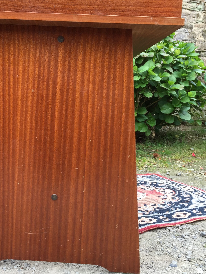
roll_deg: -1.5
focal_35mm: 42
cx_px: 74
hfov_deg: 34.1
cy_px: 127
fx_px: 333
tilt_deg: -7.6
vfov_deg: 44.8
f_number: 2.2
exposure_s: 1/100
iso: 50
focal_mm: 4.15
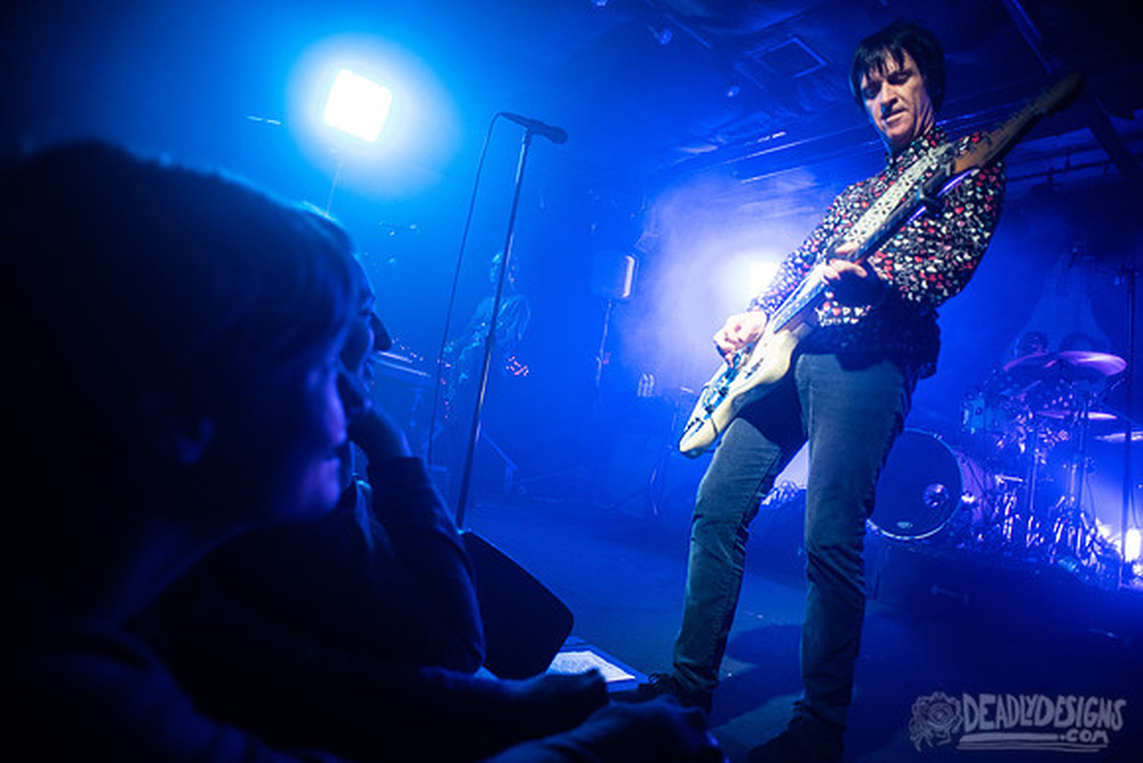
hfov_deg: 84.0
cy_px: 382
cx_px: 572
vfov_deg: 62.0
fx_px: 635
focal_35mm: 20
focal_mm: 20
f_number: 2.8
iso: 2000
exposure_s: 1/250
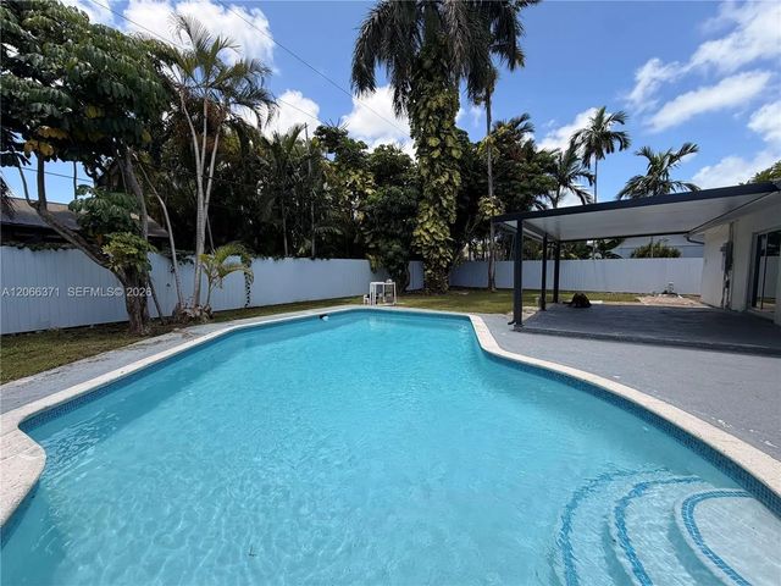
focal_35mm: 14
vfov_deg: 85.7
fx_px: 316
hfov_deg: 102.1
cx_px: 390
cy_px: 293
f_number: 2.2
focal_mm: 2.22
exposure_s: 1/770
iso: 25
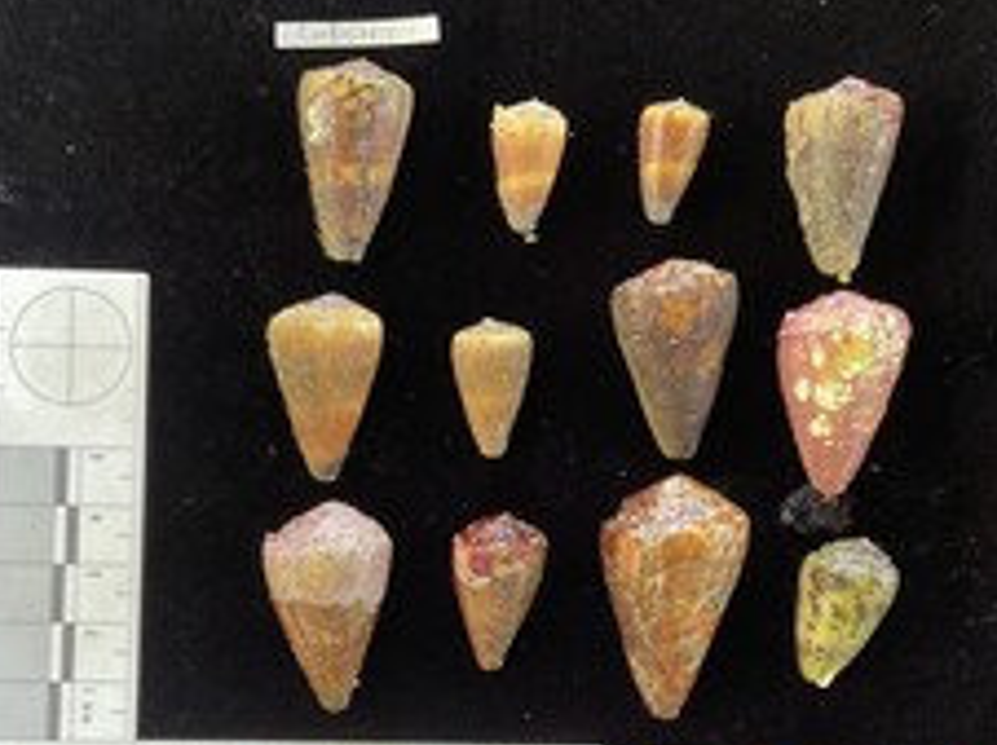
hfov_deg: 42.1
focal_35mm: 45
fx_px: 1295
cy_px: 544
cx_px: 516
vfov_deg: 31.6
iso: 160
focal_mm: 3
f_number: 1.8
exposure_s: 1/50
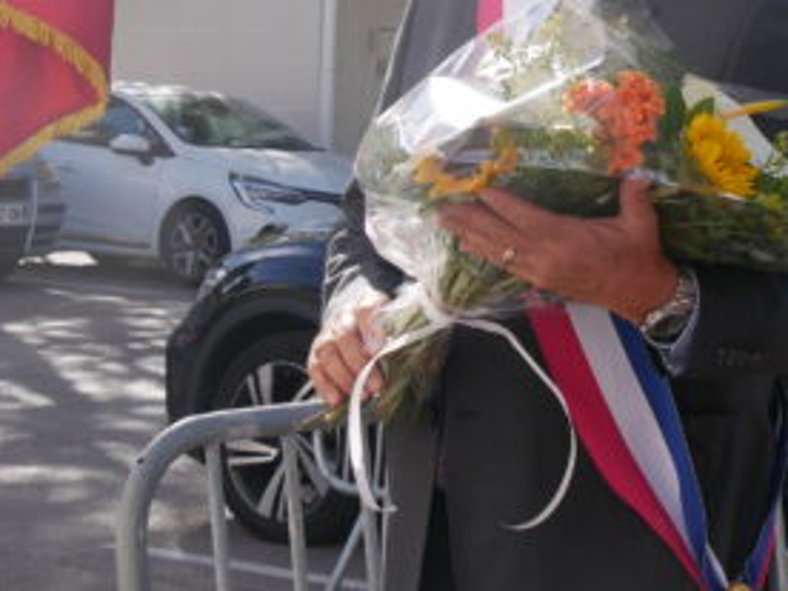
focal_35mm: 117
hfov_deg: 16.3
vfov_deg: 12.6
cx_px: 882
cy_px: 47
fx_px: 2663
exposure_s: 1/320
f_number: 6.3
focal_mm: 21
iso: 200
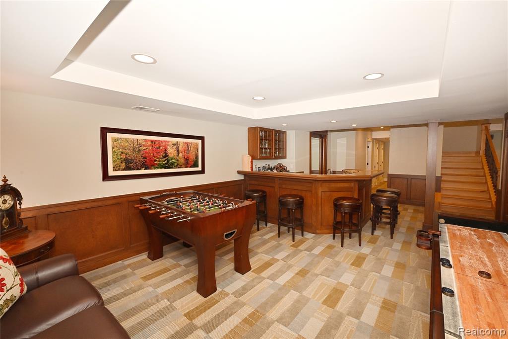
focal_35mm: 14
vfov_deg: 81.2
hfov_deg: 104.3
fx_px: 197
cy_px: 170
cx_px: 254
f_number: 11
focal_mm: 14
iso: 800
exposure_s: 1/60
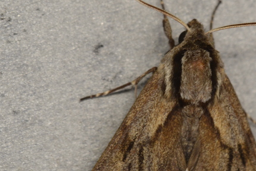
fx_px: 4417
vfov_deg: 2.2
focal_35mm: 621
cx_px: 195
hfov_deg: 3.3
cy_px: 123
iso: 400
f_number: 4
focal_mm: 185
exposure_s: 1/125
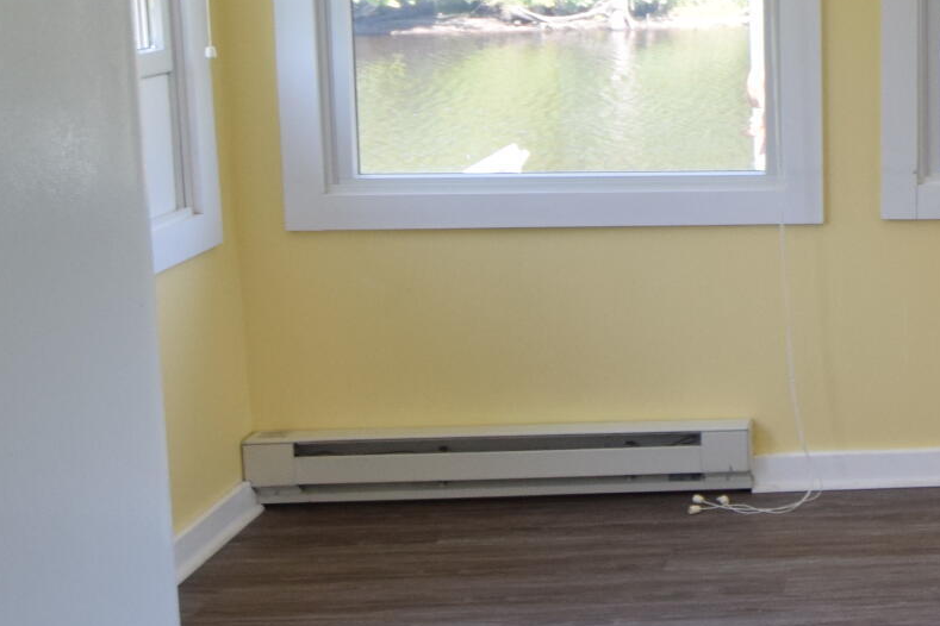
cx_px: 1133
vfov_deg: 23.2
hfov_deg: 29.9
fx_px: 1488
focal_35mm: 57
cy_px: 79
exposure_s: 1/160
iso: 450
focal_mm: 10
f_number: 3.5
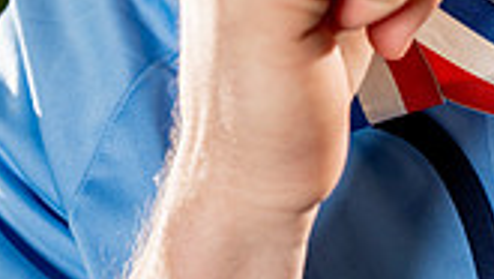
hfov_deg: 11.4
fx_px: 2477
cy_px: -384
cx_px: 302
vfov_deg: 6.2
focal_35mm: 189
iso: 800
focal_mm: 66
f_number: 5.6
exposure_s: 1/250
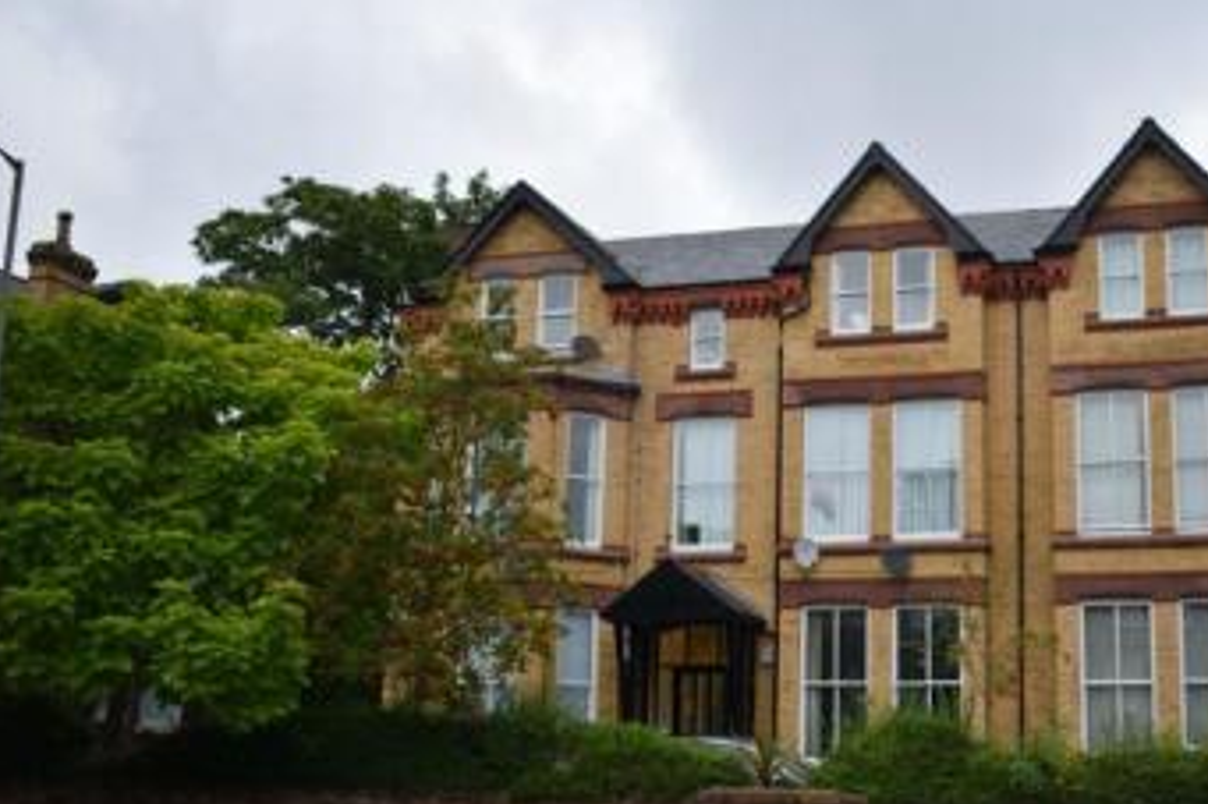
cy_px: 473
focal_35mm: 46
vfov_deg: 29.2
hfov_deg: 42.2
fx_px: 1543
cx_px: 804
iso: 720
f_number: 4
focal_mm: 22
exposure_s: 1/1000
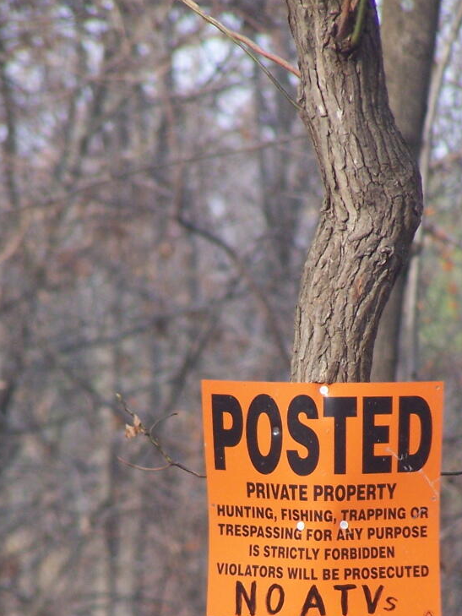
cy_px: 540
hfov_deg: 2.1
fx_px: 12667
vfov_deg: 2.8
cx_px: 267
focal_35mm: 712
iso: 140
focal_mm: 63
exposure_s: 1/320
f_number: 3.7
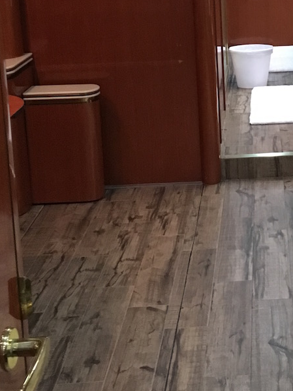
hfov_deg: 20.0
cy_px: 30
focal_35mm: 71
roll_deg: +2.4
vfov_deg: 26.4
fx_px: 802
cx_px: 298
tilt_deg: -10.3
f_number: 2.2
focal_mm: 4.15
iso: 250
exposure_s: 1/15
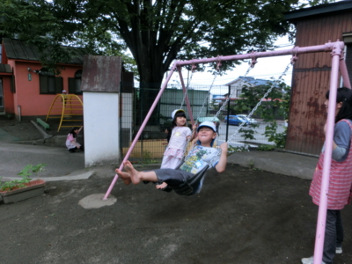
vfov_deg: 56.8
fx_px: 244
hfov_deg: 71.6
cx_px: 176
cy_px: 132
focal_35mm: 24
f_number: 3
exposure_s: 1/400
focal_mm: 4.24
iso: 80
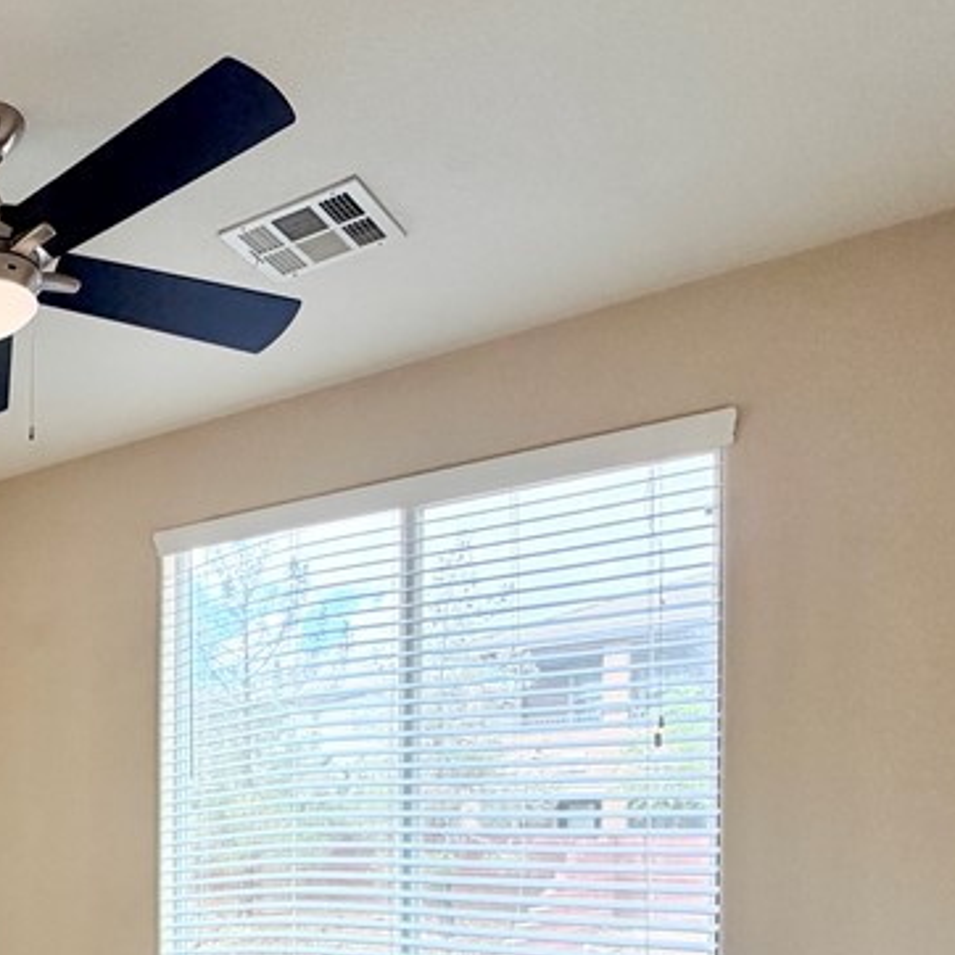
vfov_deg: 43.6
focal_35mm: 35
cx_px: -119
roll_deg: -0.1
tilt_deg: -0.5
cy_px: 836
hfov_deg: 38.3
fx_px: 1092
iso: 80
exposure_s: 1/121
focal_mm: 2.22
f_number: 2.2
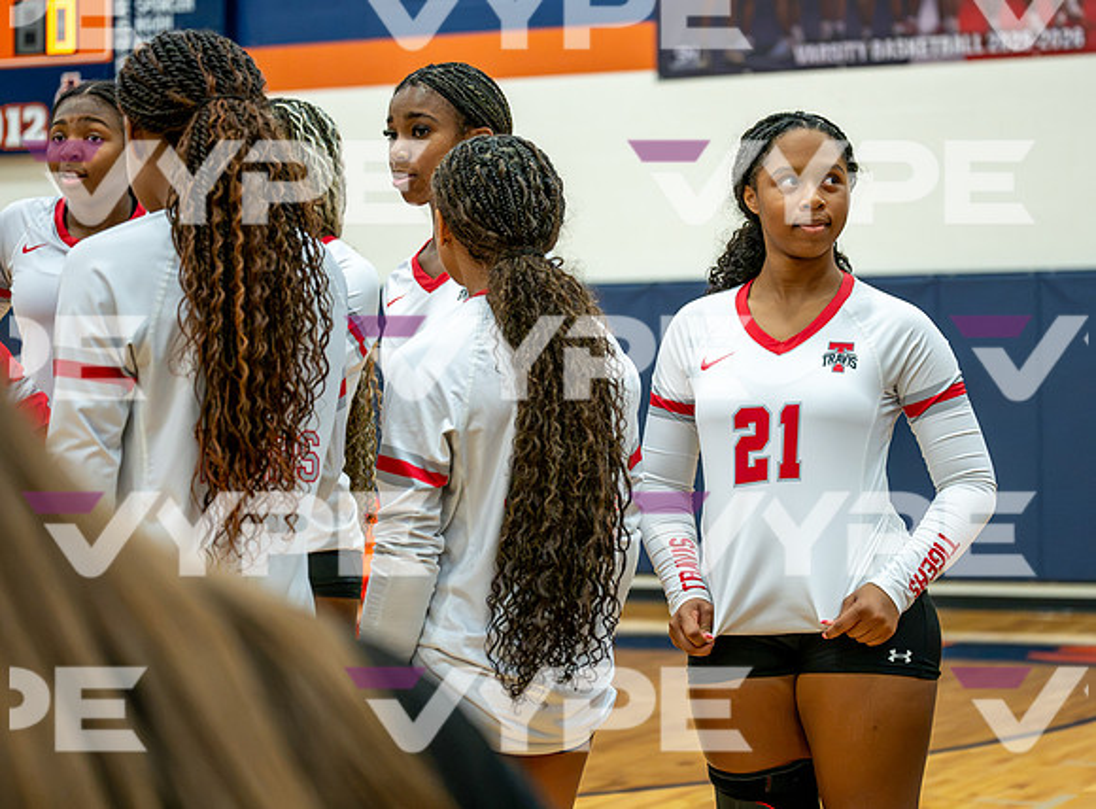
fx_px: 2499
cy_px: 389
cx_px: 671
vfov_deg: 18.4
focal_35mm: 79
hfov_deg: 24.7
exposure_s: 1/800
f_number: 2.8
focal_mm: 63
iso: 4000
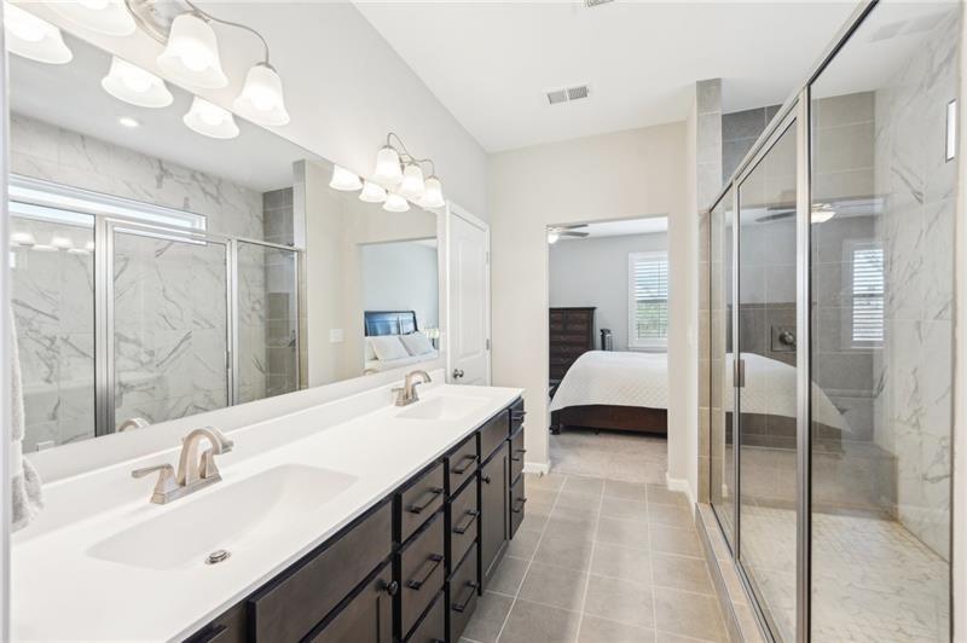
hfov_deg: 104.3
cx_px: 484
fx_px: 376
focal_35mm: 14
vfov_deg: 81.1
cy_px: 322
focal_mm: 14
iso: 320
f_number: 8
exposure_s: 1/10
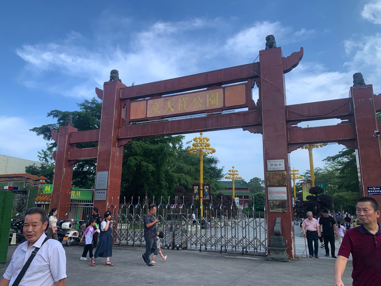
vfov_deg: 53.1
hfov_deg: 67.3
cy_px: 143
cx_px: 190
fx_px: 286
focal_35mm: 26
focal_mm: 4.25
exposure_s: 1/1065
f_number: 1.8
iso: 25
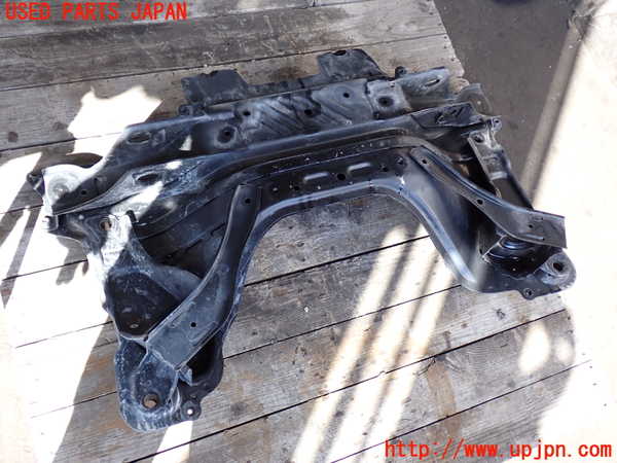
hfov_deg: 51.4
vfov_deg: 39.7
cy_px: 232
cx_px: 308
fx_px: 642
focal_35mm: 36
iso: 100
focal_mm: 6.37
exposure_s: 1/100
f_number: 2.5
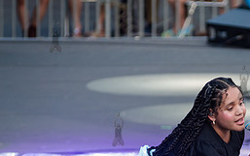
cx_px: 243
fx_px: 3750
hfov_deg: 3.8
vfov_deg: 2.4
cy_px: 176
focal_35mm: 550
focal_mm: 200
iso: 500
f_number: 4
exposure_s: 1/250
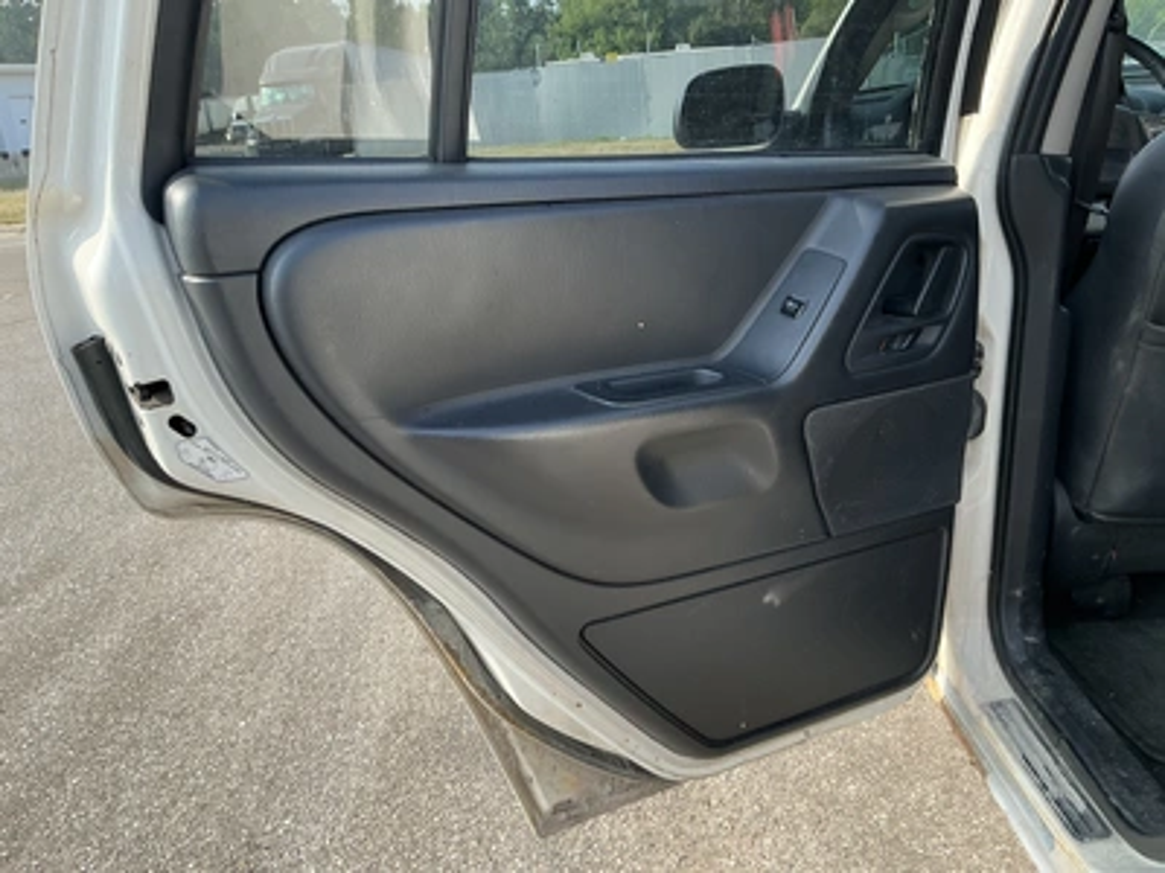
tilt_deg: -17.1
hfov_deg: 63.4
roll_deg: +4.5
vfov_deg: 49.7
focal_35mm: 28
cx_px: 582
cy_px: 436
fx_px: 942
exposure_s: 1/391
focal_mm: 3
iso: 25
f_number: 1.8
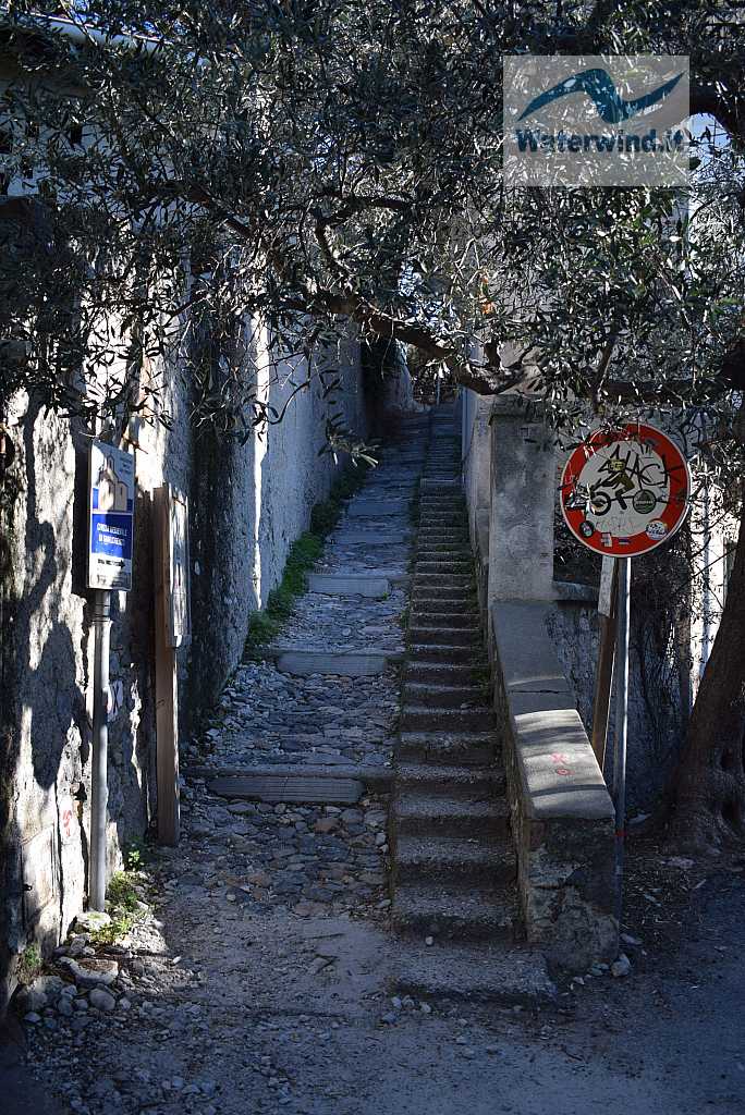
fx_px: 1023
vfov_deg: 57.2
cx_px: 372
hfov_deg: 40.0
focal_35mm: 33
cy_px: 558
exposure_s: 1/320
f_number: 3.8
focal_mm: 22
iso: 200
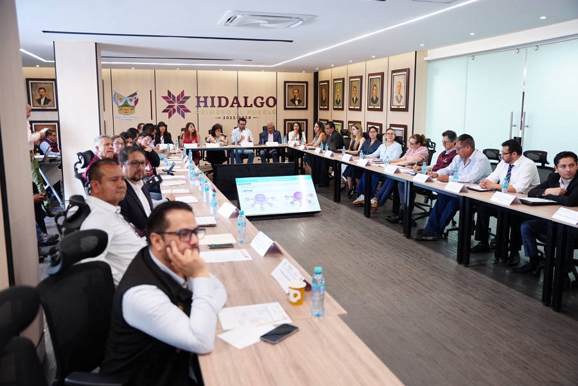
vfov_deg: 42.7
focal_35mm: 31
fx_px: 493
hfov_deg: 60.7
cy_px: 193
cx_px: 289
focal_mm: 30.7
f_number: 2.8
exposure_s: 1/125
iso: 1250
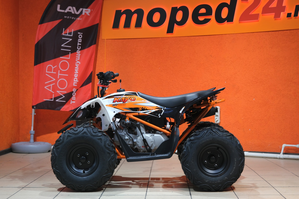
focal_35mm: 62
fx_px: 515
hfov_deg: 32.4
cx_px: 150
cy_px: 100
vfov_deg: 21.9
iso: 1250
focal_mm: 41.1
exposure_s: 1/100
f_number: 4
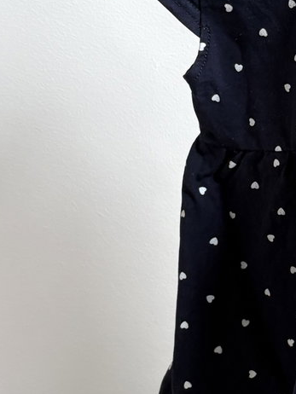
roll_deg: +0.4
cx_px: 360
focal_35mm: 93
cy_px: 174
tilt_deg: -10.1
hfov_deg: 15.3
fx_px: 1059
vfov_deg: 21.1
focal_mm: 5.96
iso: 125
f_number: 1.6
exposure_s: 1/107
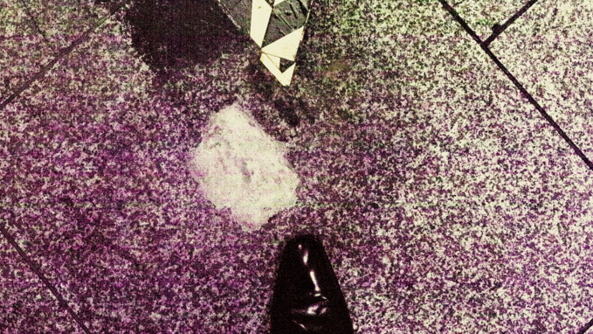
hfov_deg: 35.4
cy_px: 121
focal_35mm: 59
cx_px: 288
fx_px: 928
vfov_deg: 20.3
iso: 6400
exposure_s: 1/250
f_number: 6.3
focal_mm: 30
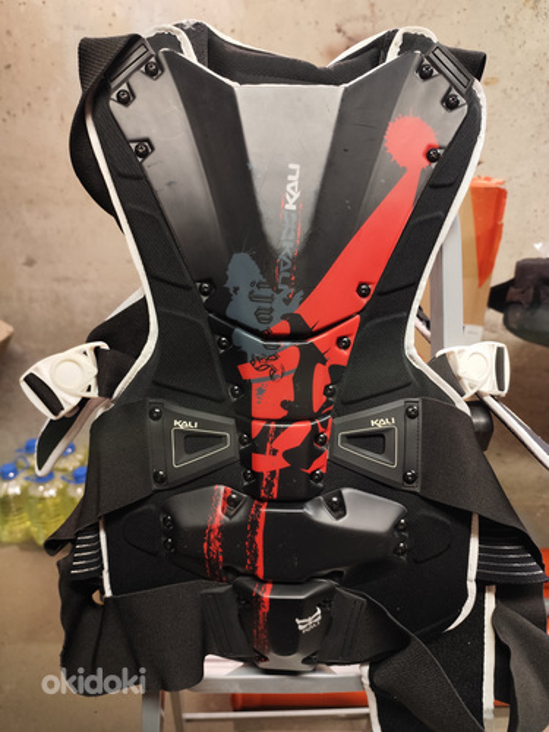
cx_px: 274
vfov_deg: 73.9
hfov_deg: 58.9
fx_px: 486
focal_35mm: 23
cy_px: 366
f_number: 1.65
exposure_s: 1/33.3
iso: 500
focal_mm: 6.19
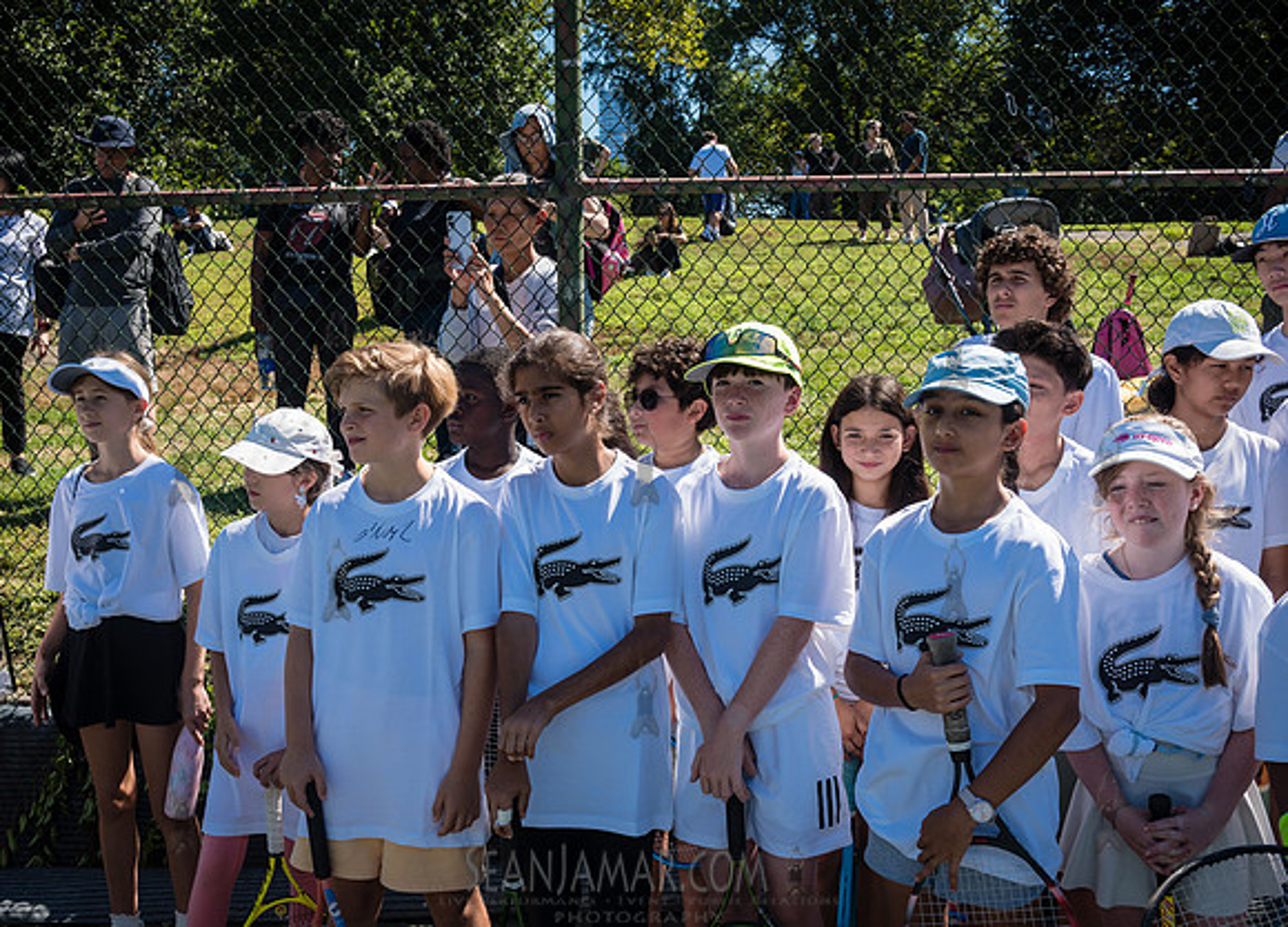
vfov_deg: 36.0
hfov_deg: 48.6
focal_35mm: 39
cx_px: 561
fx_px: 1423
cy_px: 465
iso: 200
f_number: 8
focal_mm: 34
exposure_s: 1/250
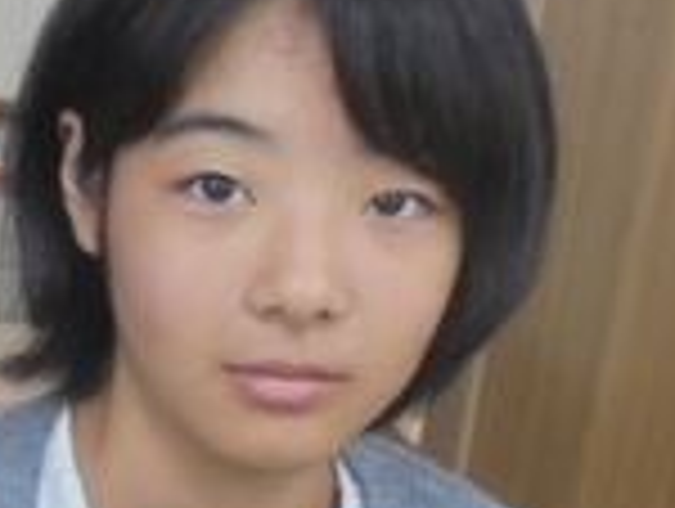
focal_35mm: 104
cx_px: -230
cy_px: 580
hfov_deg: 17.6
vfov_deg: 13.9
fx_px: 2031
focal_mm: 4.6
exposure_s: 1/30
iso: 400
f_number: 3.5
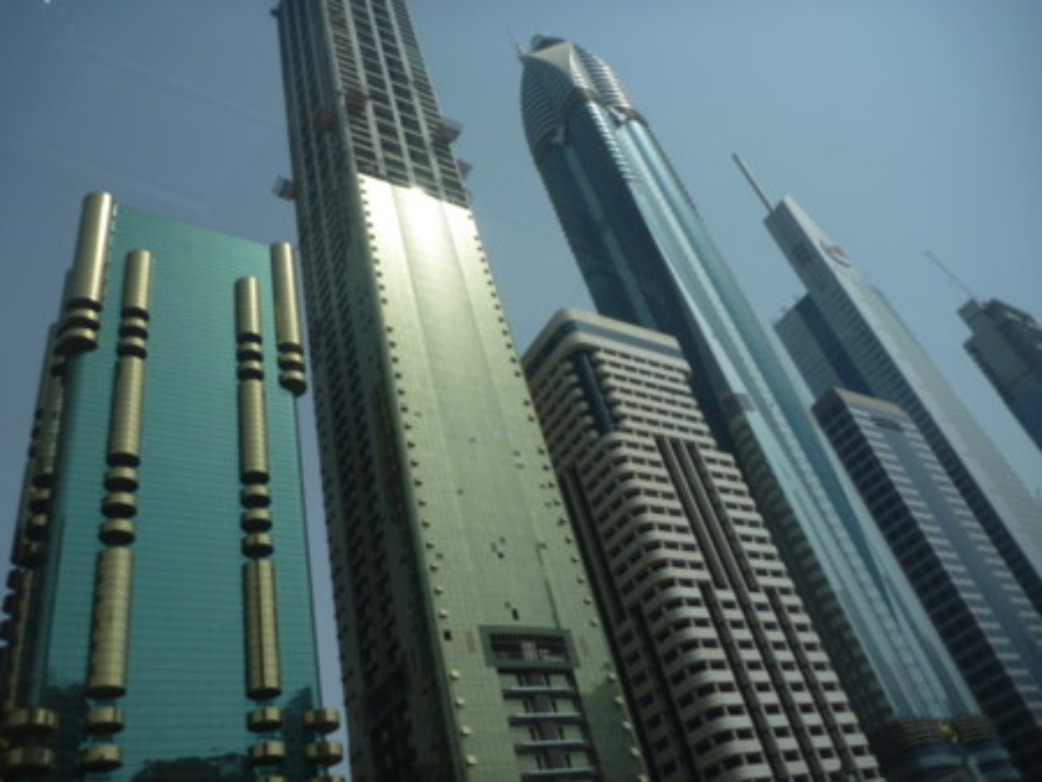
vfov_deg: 49.8
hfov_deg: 63.4
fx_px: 843
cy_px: 391
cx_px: 521
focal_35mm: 28
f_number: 10
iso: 80
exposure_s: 1/200
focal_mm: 4.9
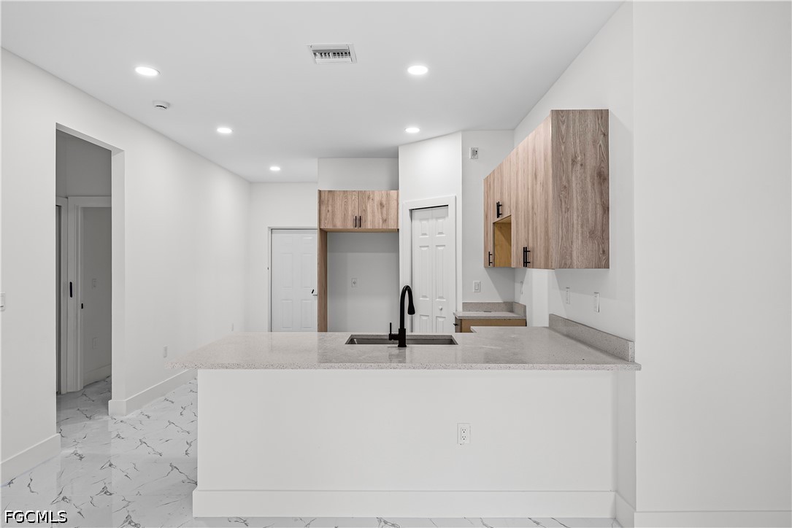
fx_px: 440
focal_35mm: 20
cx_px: 396
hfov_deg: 84.0
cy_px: 264
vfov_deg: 62.0
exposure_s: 1/4
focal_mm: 20
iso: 200
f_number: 9
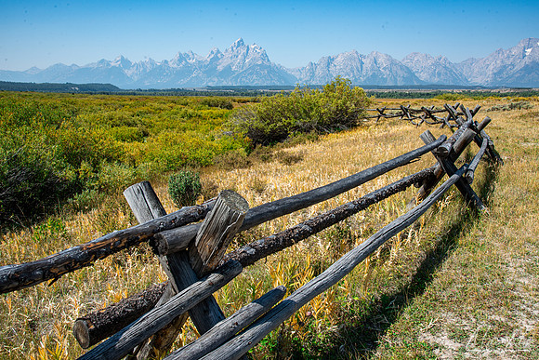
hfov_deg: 58.2
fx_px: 484
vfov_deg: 40.8
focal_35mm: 32
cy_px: 173
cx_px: 281
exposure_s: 1/125
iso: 100
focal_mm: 31
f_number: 13
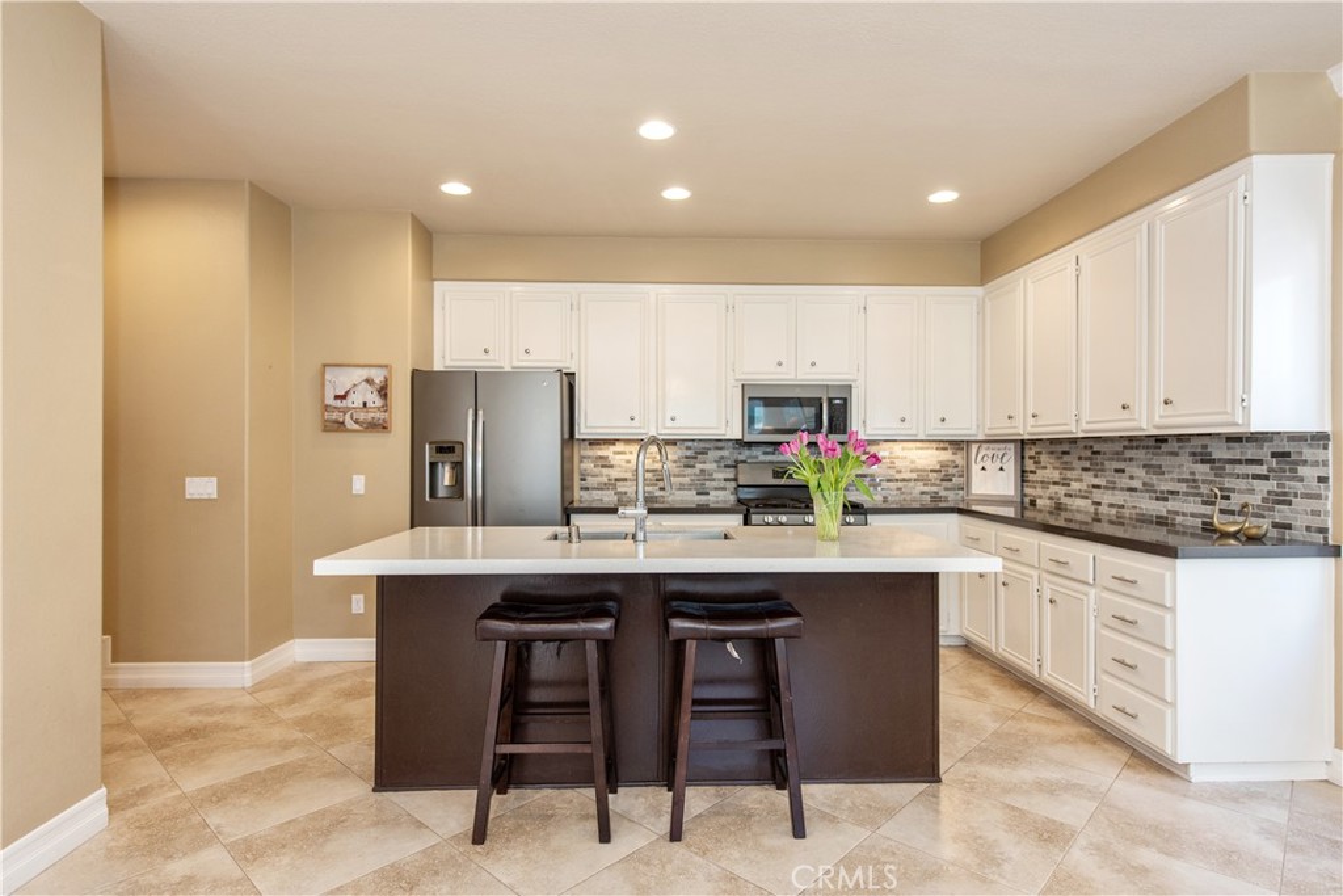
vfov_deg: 64.6
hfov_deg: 86.9
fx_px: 709
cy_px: 448
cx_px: 672
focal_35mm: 19
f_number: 5
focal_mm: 19
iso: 800
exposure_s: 1/100
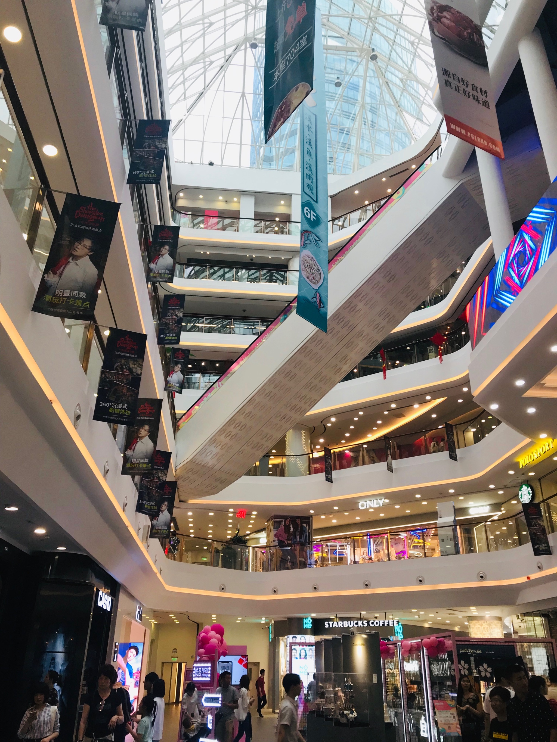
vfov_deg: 63.4
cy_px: 371
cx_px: 278
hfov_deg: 49.8
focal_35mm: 28
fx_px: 601
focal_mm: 3.99
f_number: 1.8
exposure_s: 1/120
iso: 40
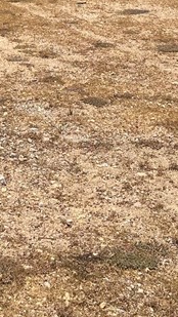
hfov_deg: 12.8
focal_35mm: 94
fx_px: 788
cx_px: 43
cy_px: -76
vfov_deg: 20.9
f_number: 1.6
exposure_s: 1/6494
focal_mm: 5.1
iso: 50
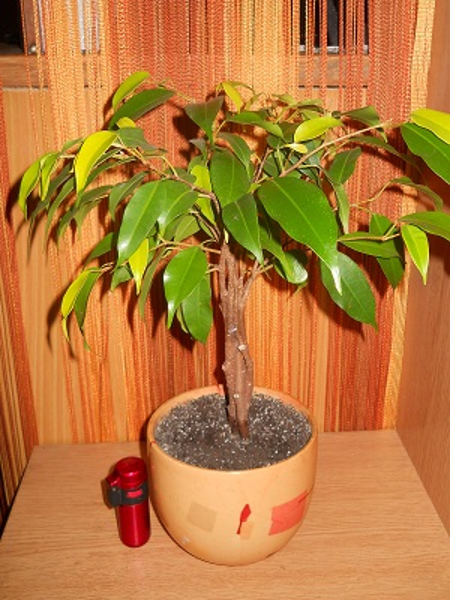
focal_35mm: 41
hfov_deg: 35.1
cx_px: 225
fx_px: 711
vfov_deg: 45.8
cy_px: 300
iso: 100
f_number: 3.1
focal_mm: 6.72
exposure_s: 1/30
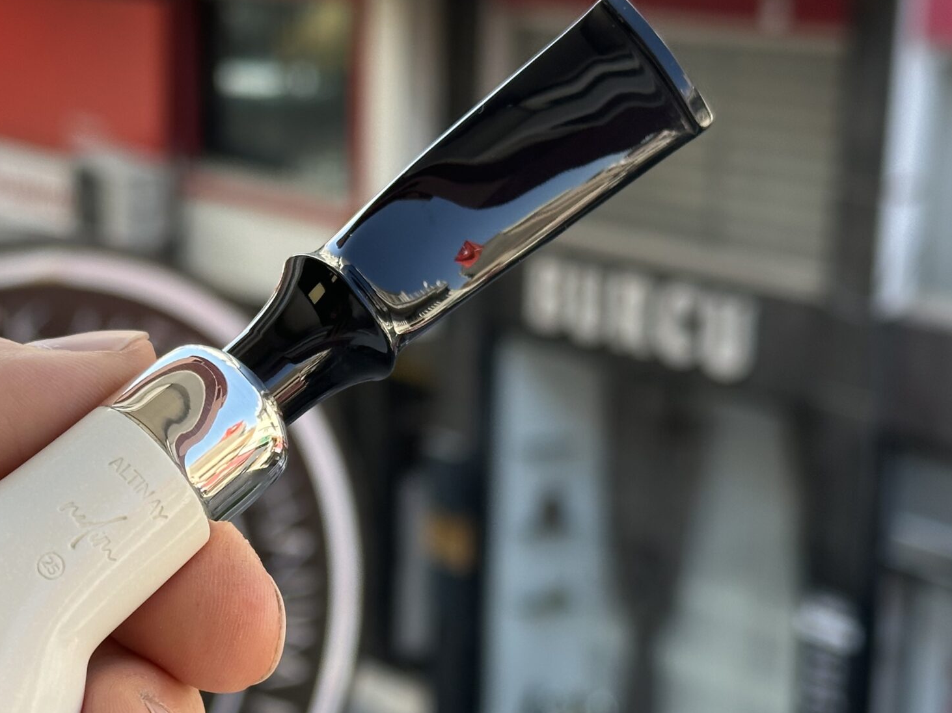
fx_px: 2310
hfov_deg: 23.0
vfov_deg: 17.5
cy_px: 471
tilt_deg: -14.0
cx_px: 211
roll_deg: -0.3
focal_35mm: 84
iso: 64
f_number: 1.78
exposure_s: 1/524
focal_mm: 6.86
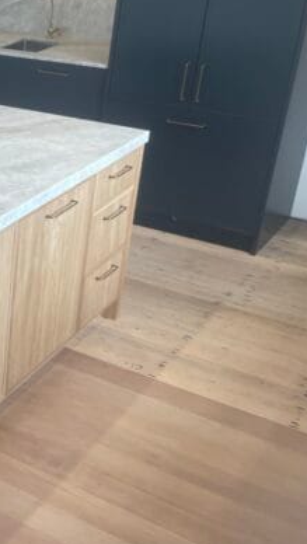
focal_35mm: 56
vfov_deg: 37.2
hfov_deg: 18.8
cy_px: 272
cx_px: -160
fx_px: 808
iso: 64
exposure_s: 1/100
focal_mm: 4.2
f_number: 1.6
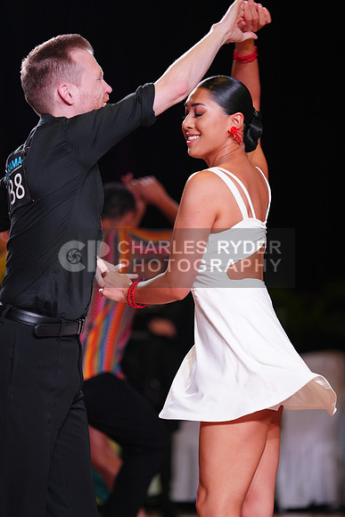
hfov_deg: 7.7
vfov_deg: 11.5
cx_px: 172
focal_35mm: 178
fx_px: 2557
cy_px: 258
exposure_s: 1/400
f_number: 2.8
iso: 1250
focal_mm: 178
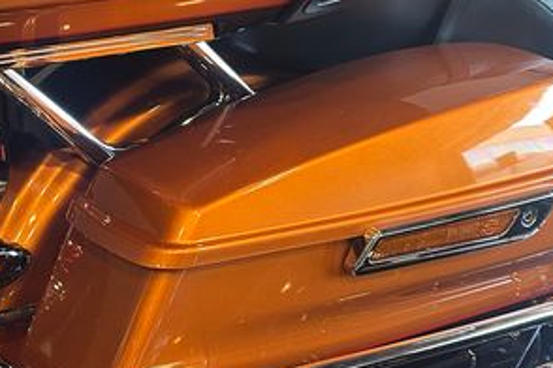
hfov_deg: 46.2
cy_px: 122
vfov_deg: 33.1
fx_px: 614
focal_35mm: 40
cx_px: 120
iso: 320
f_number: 1.78
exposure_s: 1/60
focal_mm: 6.86
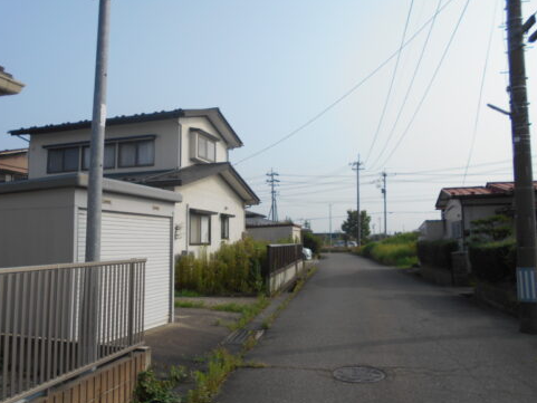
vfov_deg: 51.4
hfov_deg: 65.3
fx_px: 419
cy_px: 206
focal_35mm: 27
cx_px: 265
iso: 80
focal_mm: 4.6
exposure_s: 1/1250
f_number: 3.2
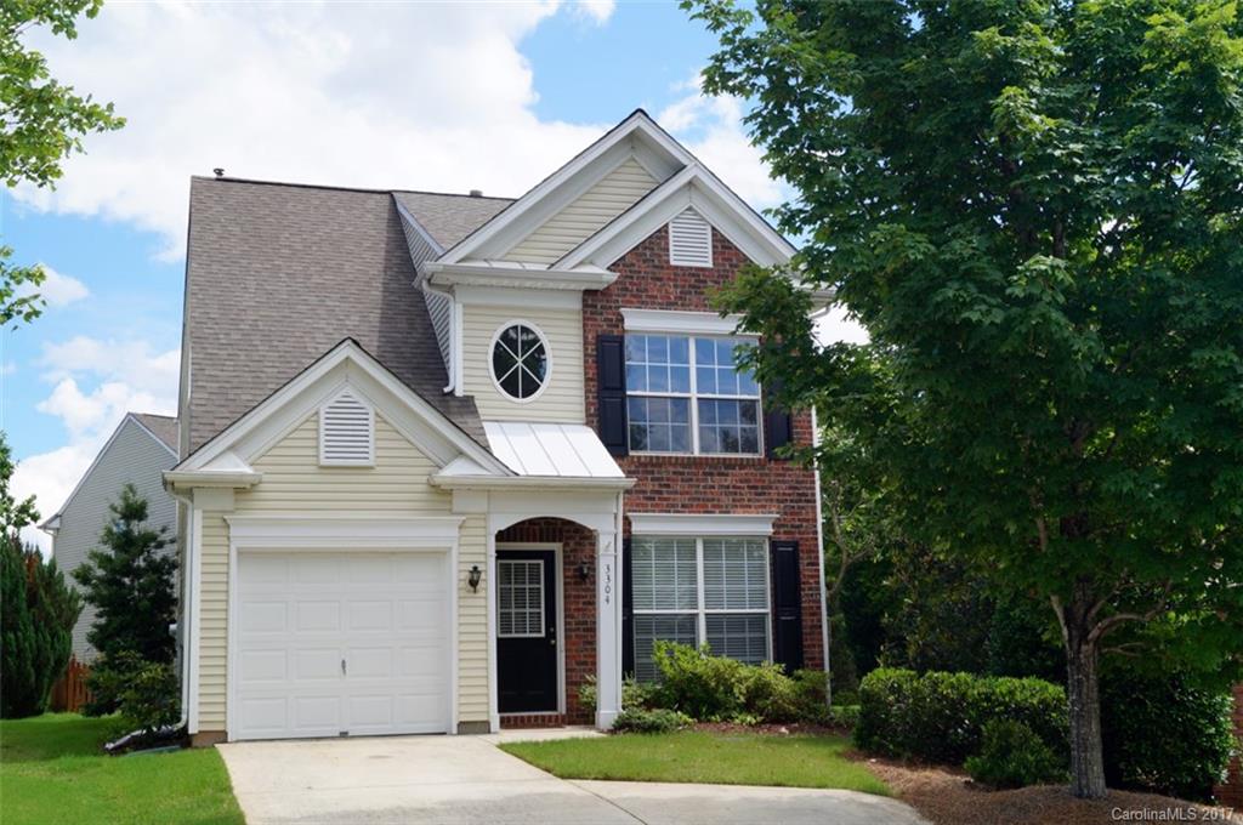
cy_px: 412
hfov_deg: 49.6
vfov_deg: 34.1
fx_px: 1345
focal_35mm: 39
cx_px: 622
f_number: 10
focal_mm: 26
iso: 100
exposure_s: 1/125
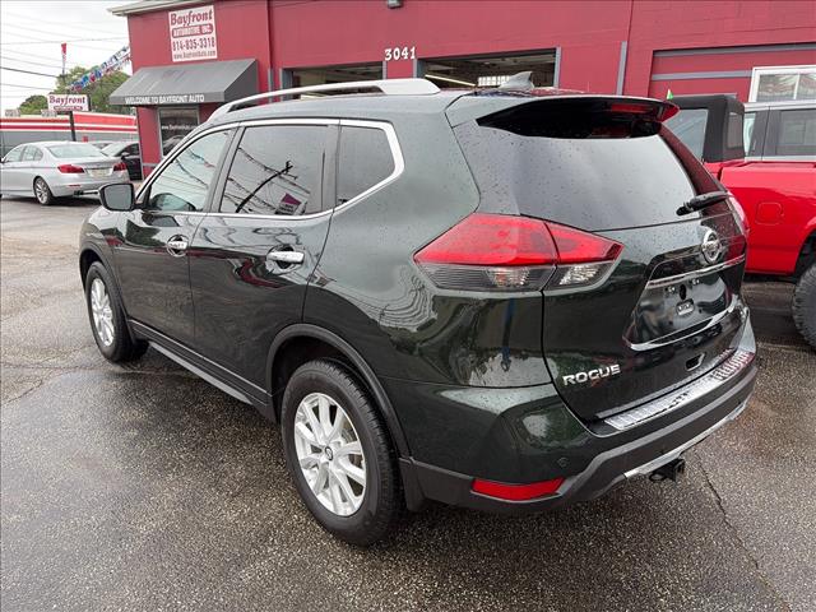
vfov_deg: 53.1
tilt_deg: -14.9
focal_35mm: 26
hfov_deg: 67.3
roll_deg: -1.0
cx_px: 408
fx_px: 613
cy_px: 306
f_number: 1.6
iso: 40
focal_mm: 5.96
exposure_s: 1/175
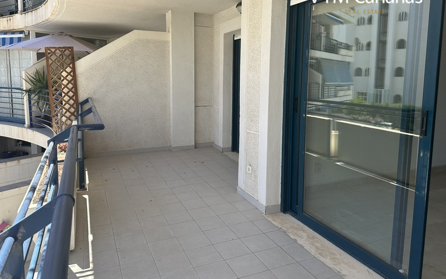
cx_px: 222
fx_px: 316
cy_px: 117
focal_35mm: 26
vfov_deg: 47.4
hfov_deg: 70.4
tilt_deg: -6.8
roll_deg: -0.8
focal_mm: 6.86
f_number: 1.78
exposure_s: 1/1062
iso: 80
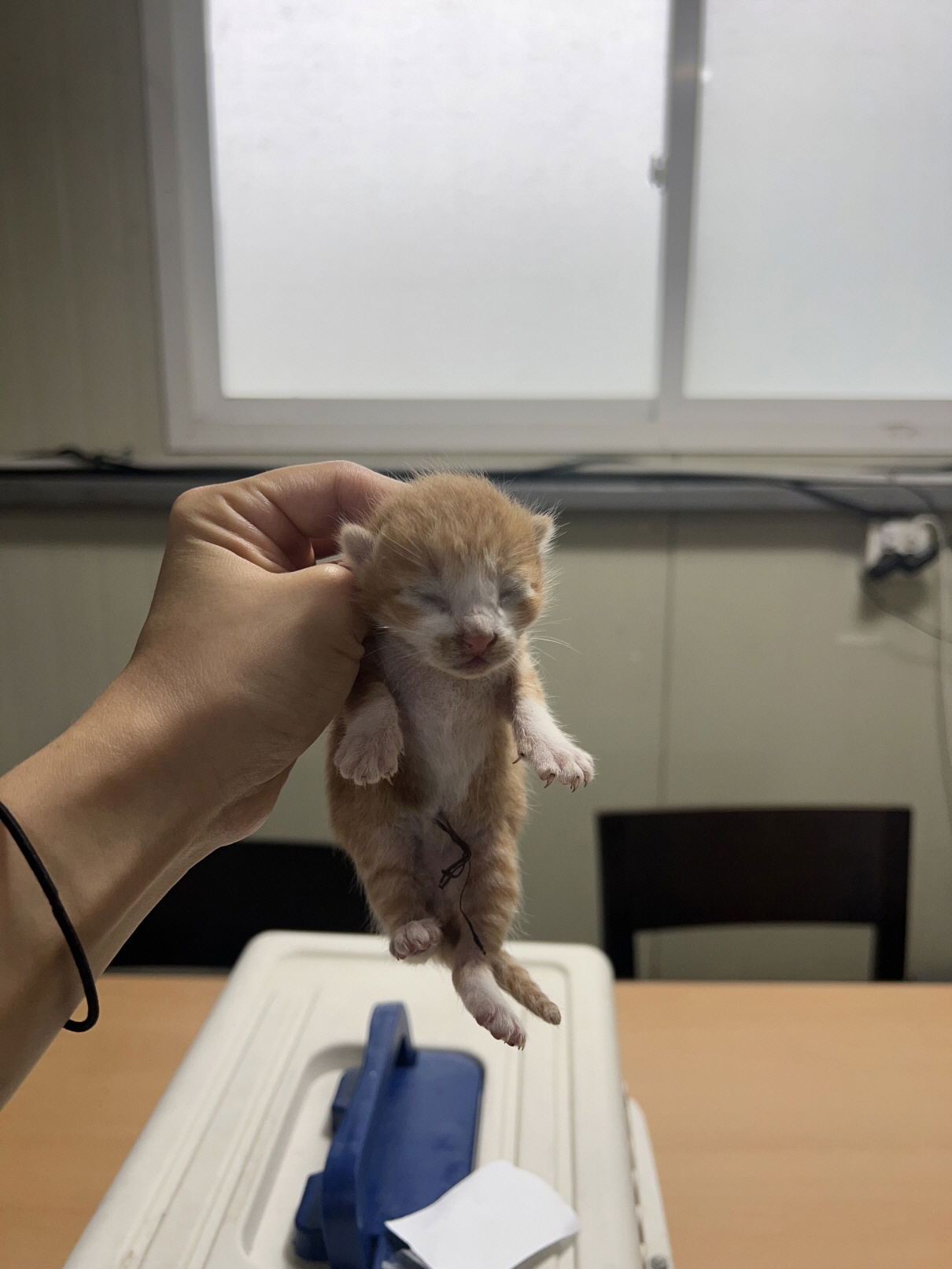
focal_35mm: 26
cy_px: 634
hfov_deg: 53.1
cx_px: 476
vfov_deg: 67.3
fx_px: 953
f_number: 1.5
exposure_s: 1/120
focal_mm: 5.7
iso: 40
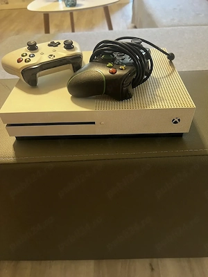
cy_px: 138
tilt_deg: -43.1
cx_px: 104
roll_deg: +3.9
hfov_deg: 53.1
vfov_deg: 67.3
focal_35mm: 26
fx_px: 208
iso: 400
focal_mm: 5.7
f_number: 1.5
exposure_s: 1/33
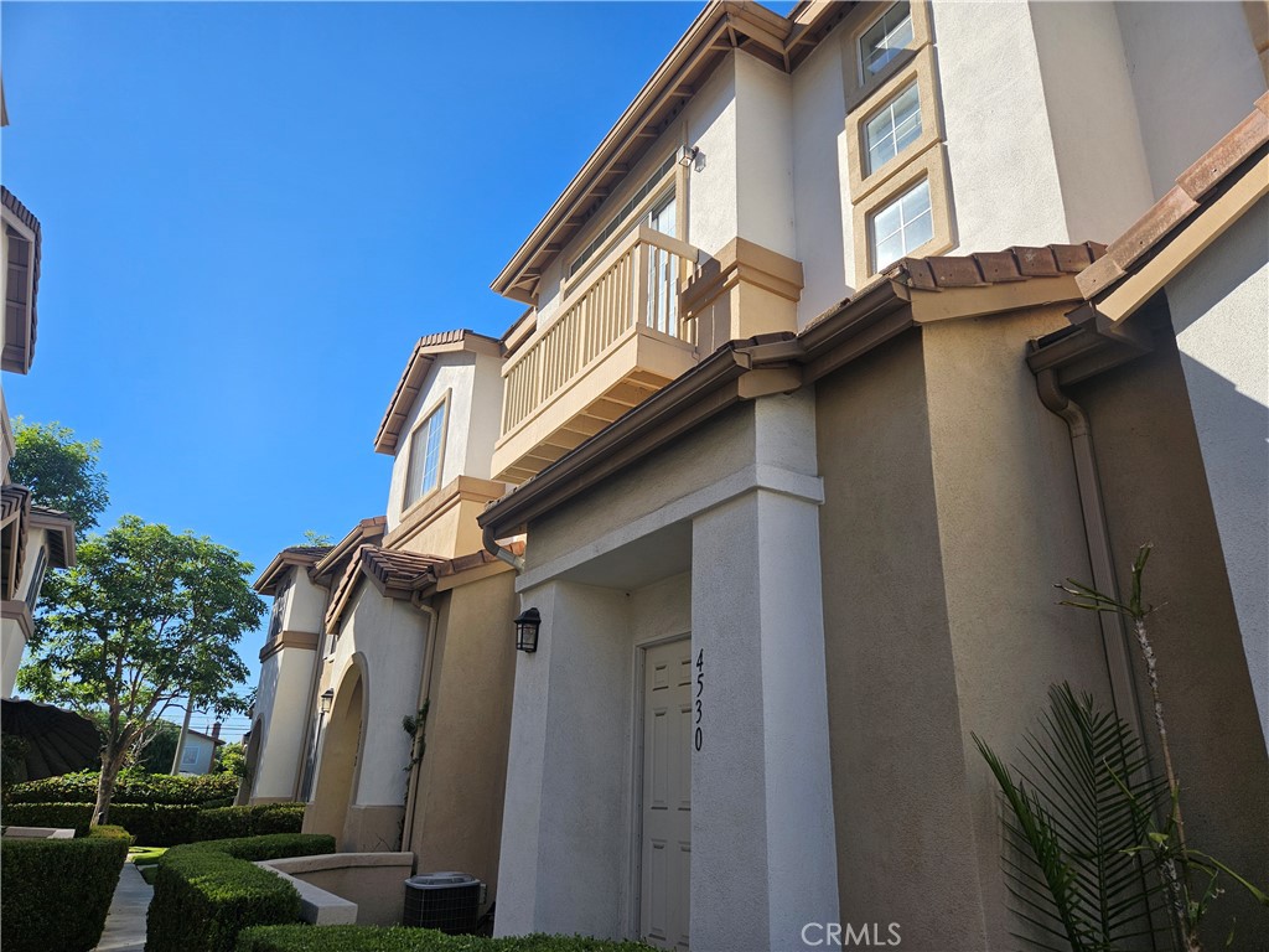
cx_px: 634
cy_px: 476
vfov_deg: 58.9
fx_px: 843
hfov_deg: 73.9
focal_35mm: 23
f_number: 1.8
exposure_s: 1/1468
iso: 25
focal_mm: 5.4
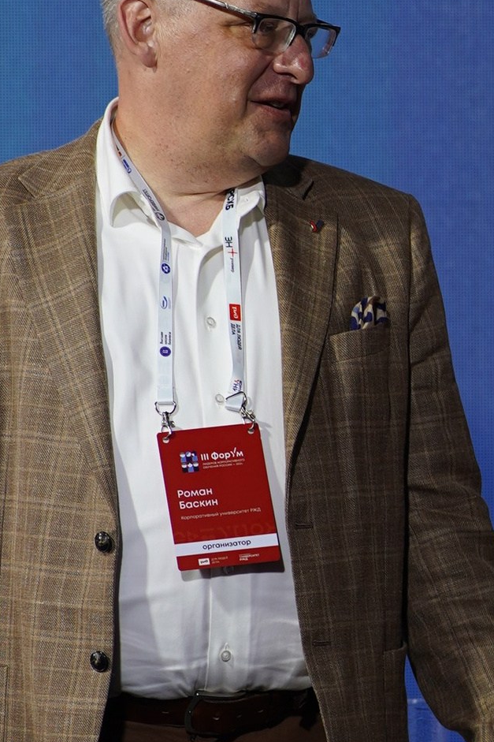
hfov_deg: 3.9
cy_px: 383
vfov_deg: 5.9
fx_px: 7144
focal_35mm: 347
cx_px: 778
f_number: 2.2
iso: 125
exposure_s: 1/125
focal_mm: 85
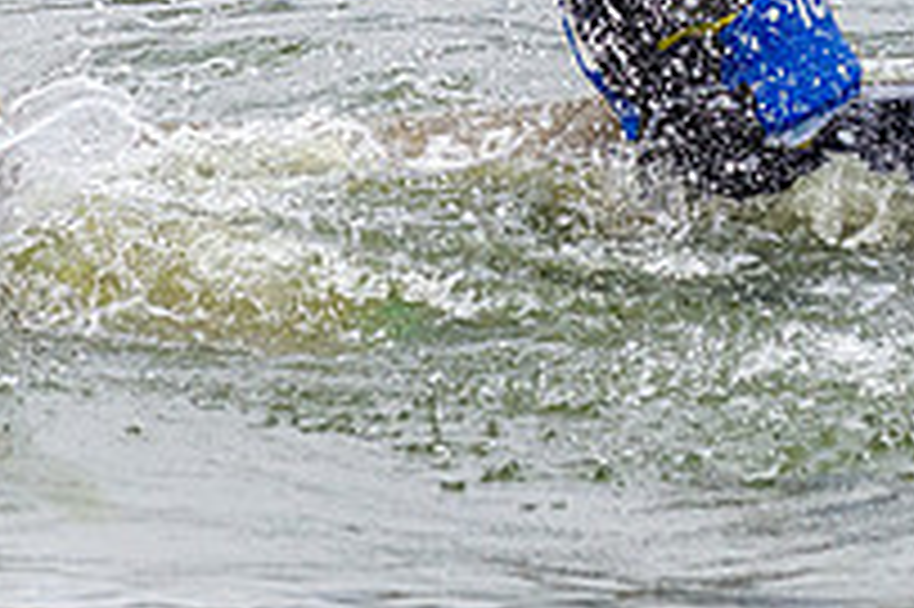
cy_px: -158
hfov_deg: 2.7
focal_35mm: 752
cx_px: 757
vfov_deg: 1.8
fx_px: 19076
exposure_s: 1/3200
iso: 2500
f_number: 4.5
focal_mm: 200
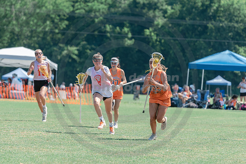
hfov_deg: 7.3
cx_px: 143
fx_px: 1930
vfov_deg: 4.9
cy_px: 96
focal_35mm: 282
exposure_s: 1/1250
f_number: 4.5
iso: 400
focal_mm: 185
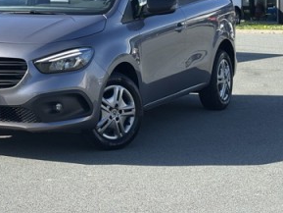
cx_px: 17
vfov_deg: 12.7
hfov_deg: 16.8
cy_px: -21
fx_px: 941
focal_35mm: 115
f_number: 1.6
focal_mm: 5.96
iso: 32
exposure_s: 1/1362
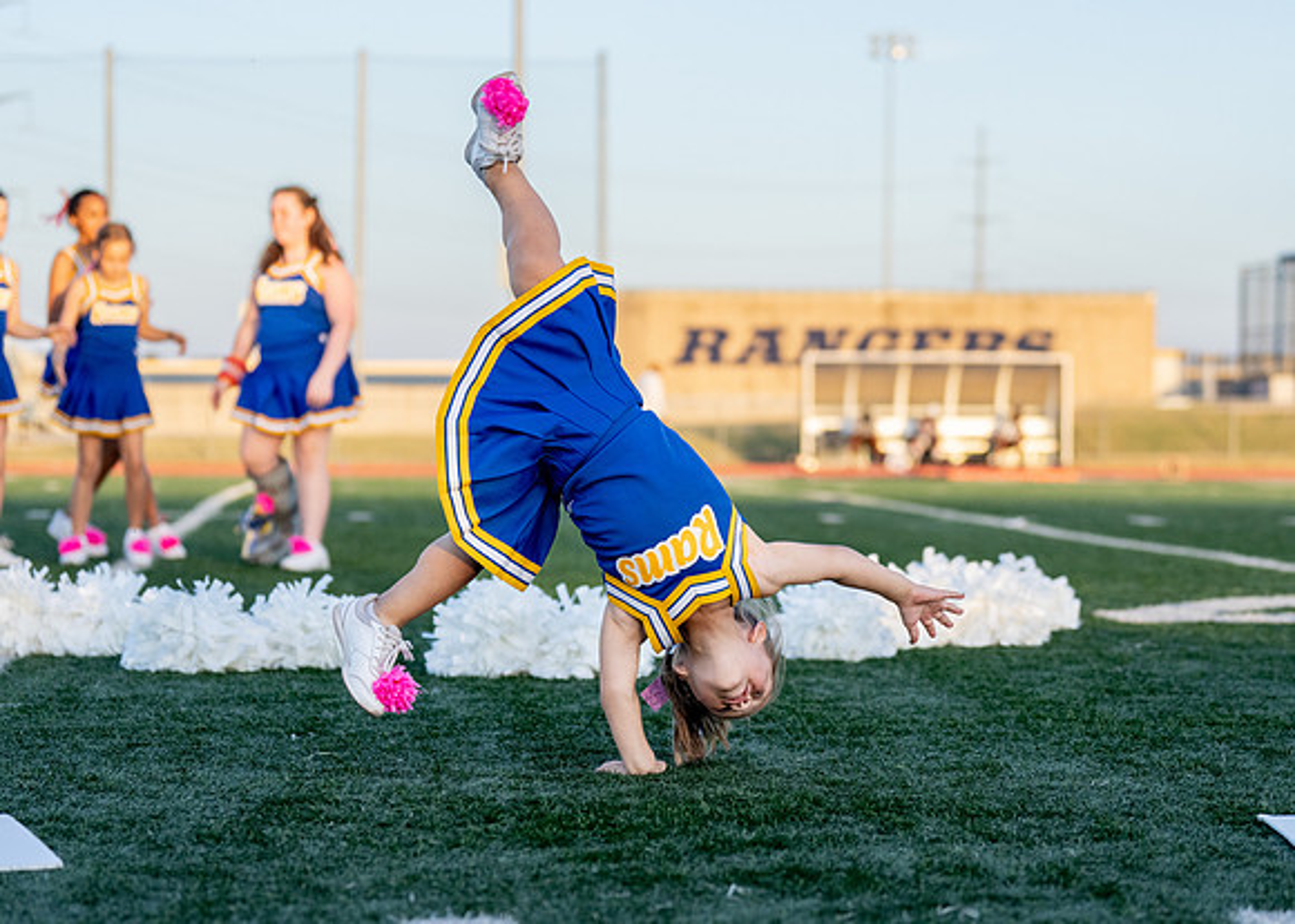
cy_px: 514
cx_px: 702
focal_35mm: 96
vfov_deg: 14.9
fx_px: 3545
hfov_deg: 20.7
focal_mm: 70
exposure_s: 1/2500
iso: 500
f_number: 2.8
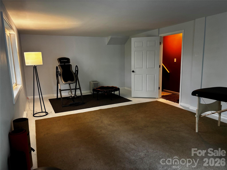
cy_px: 85
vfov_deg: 53.1
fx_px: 170
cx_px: 114
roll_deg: +1.0
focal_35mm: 26
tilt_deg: -10.1
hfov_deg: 67.3
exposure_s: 1/60
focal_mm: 5.96
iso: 400
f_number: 1.6
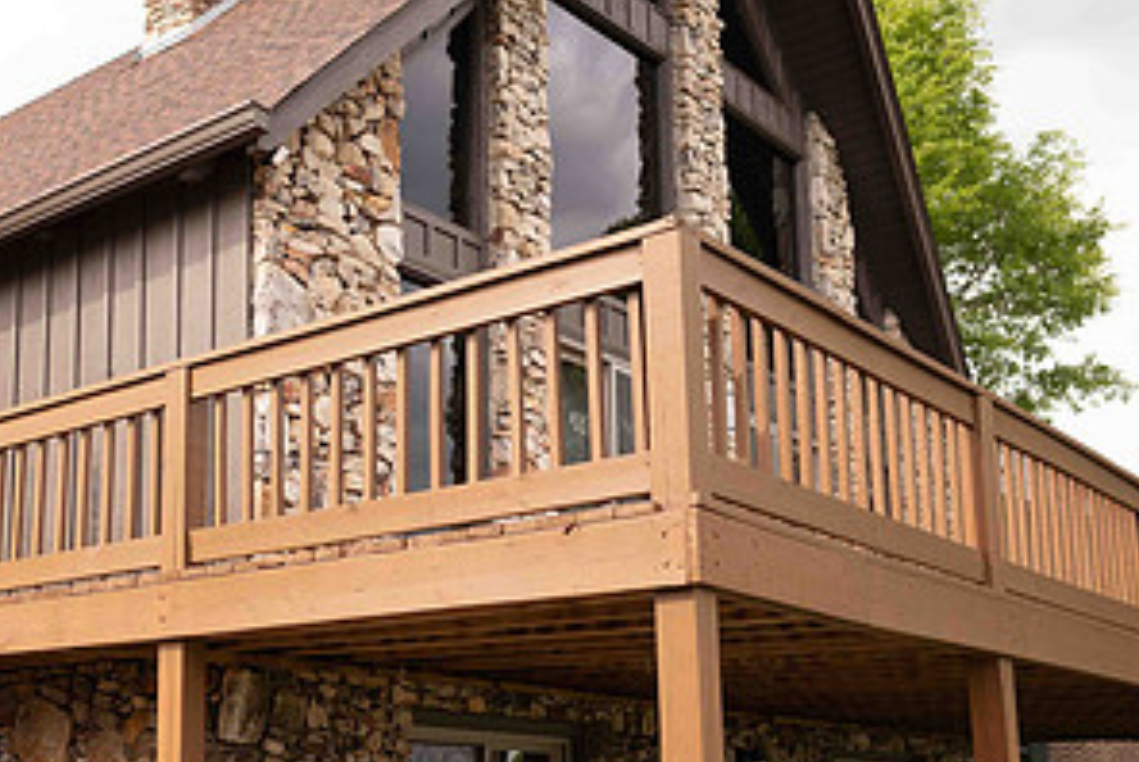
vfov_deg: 28.5
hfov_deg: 40.5
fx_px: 1488
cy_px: 510
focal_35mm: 47
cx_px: 266
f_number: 2.5
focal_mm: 24
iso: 125
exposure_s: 1/1000
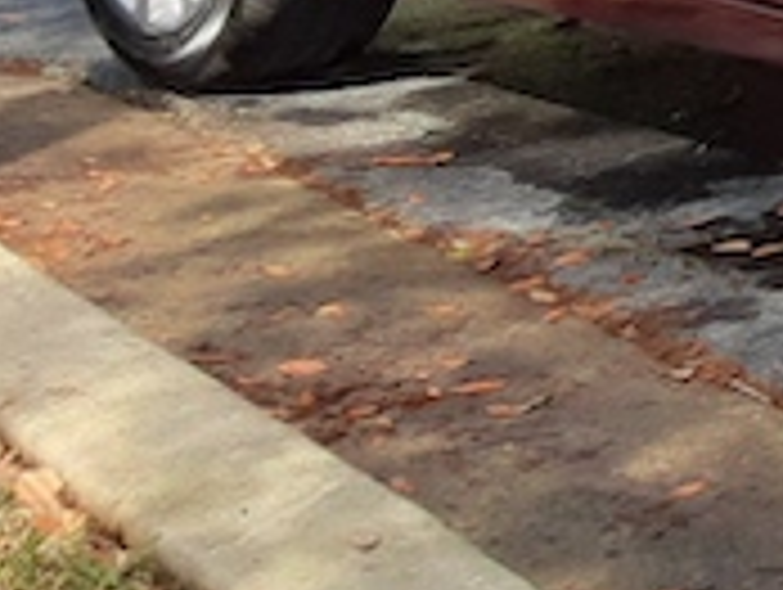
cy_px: -518
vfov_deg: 11.1
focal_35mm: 124
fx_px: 2809
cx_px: 1764
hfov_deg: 12.9
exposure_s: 1/844
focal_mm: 2.91
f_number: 1.9
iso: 40
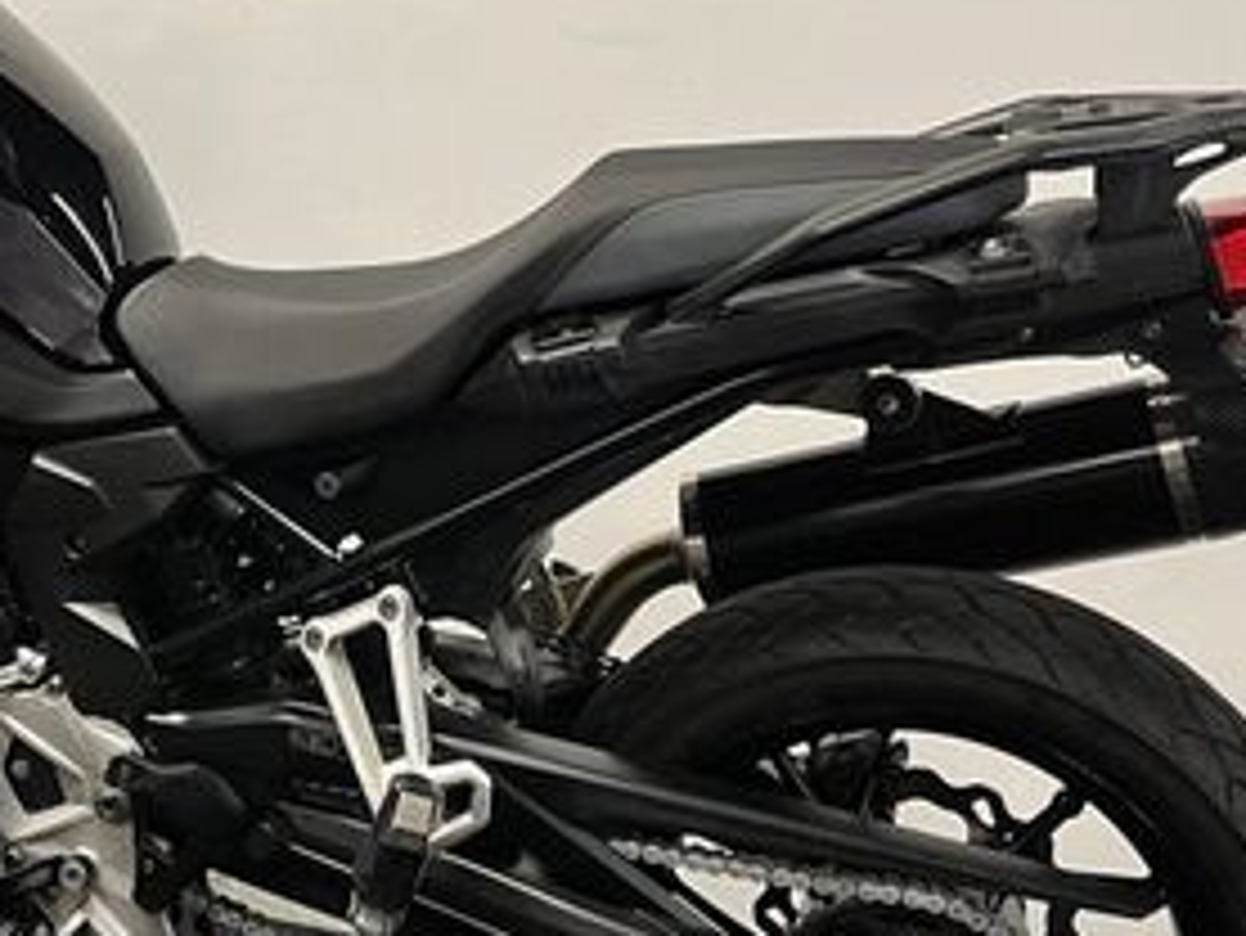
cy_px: 364
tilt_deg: -6.4
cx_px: 270
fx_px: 2161
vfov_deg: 24.4
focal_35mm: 60
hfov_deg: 31.4
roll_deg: -3.6
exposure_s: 1/50
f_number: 1.6
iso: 80
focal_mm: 5.1
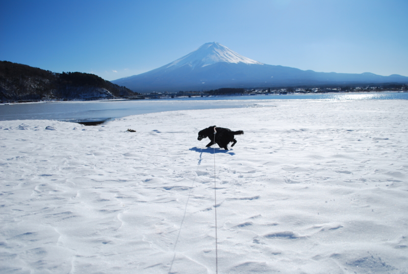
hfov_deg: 67.3
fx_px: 306
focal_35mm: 27
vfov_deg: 48.1
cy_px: 137
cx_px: 204
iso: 100
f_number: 3.5
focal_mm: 18
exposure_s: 1/2500
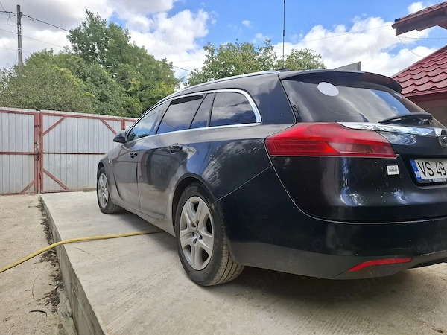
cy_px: 168
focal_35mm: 23
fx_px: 297
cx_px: 224
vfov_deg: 58.9
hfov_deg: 73.9
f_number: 1.8
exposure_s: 1/903
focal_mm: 5.54
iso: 50
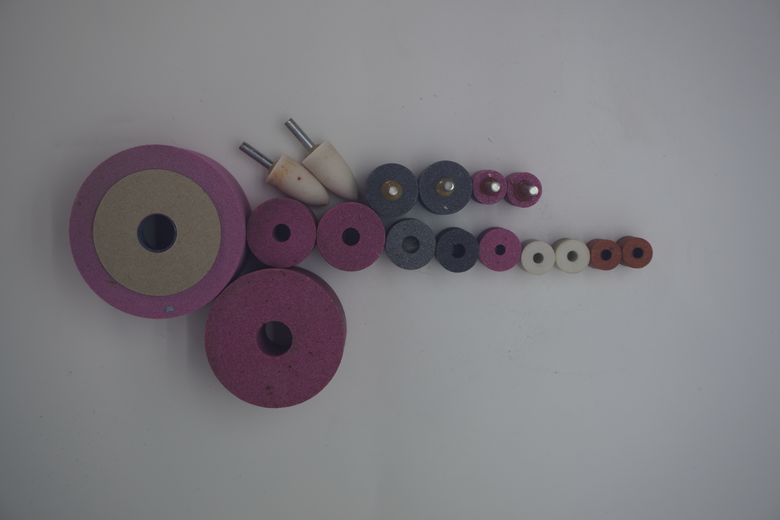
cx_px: 390
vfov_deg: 28.9
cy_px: 260
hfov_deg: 42.3
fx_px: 1007
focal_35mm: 46
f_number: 5
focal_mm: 31
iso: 100
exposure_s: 1/125
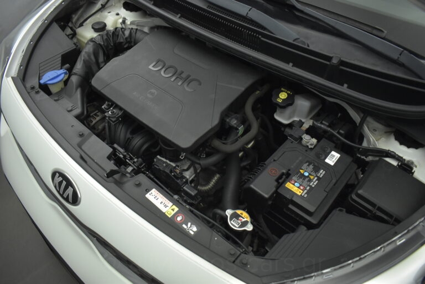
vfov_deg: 48.0
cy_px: 142
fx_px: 319
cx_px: 212
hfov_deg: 67.4
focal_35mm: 27
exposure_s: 1/160
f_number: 3.5
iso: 1600
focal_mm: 18
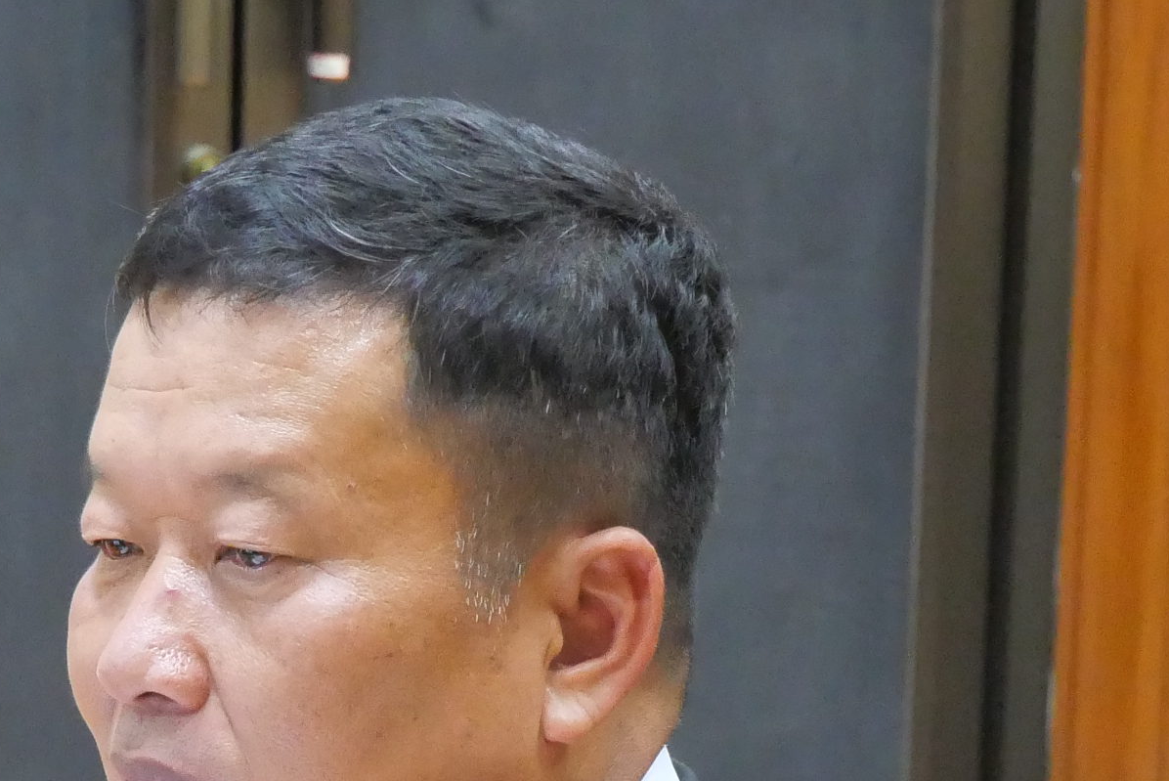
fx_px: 6856
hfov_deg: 9.7
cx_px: 1
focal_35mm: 211
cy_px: 1078
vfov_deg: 6.5
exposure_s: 1/20
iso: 3200
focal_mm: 33
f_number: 5.1
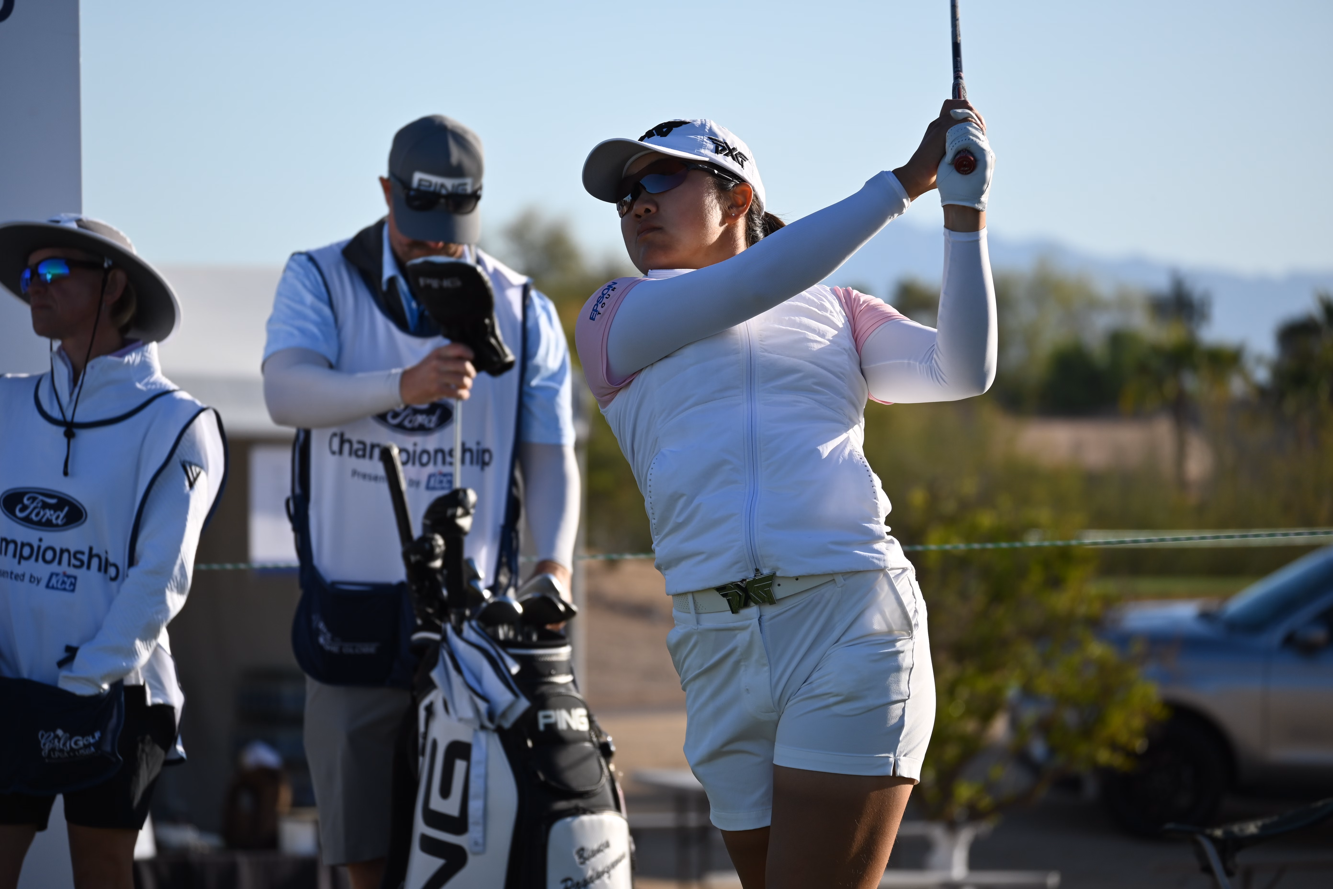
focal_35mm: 278
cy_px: 444
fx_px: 10274
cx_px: 666
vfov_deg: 5.0
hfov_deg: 7.4
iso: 110
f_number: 5.6
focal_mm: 185
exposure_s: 1/500
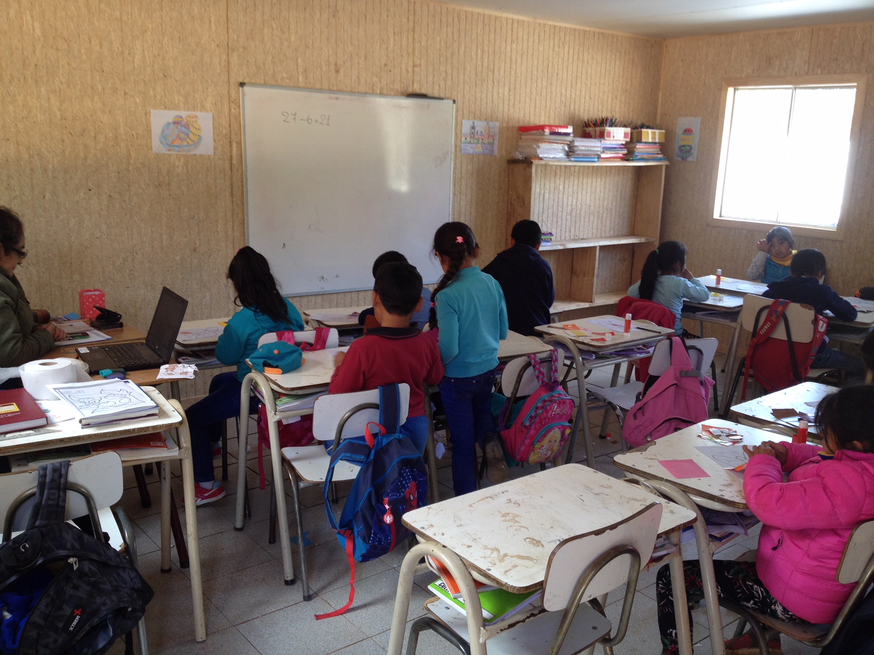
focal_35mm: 35
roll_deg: -1.9
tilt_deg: -12.5
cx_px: 437
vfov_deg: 40.7
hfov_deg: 52.6
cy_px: 328
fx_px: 884
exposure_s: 1/30
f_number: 2.4
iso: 50
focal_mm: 4.28
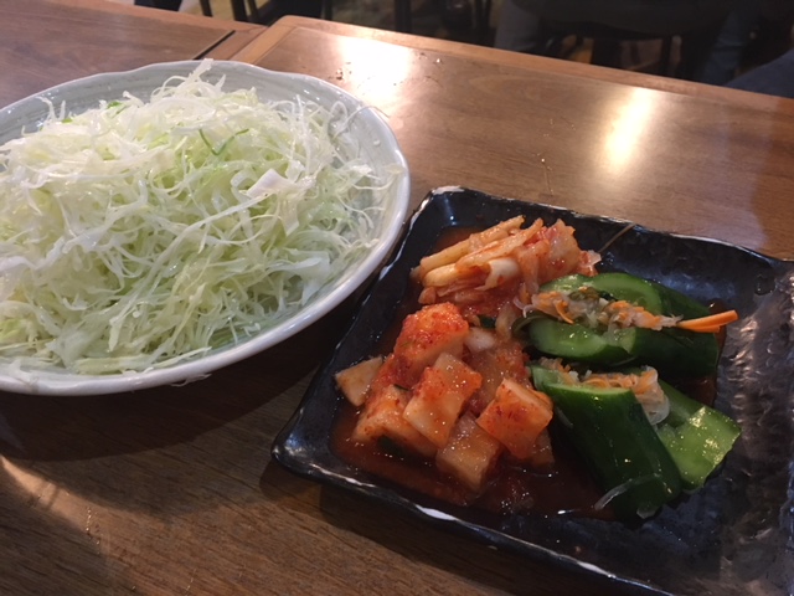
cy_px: 298
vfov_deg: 48.2
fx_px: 665
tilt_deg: -45.5
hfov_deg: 61.7
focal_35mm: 29
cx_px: 397
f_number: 2.2
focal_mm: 4.15
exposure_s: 1/17
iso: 200
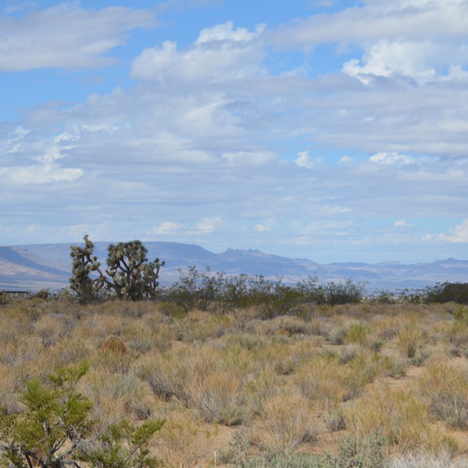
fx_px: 1616
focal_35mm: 106
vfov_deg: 16.5
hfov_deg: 16.4
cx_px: 306
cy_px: 233
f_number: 7.1
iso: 400
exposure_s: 1/2000
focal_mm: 55
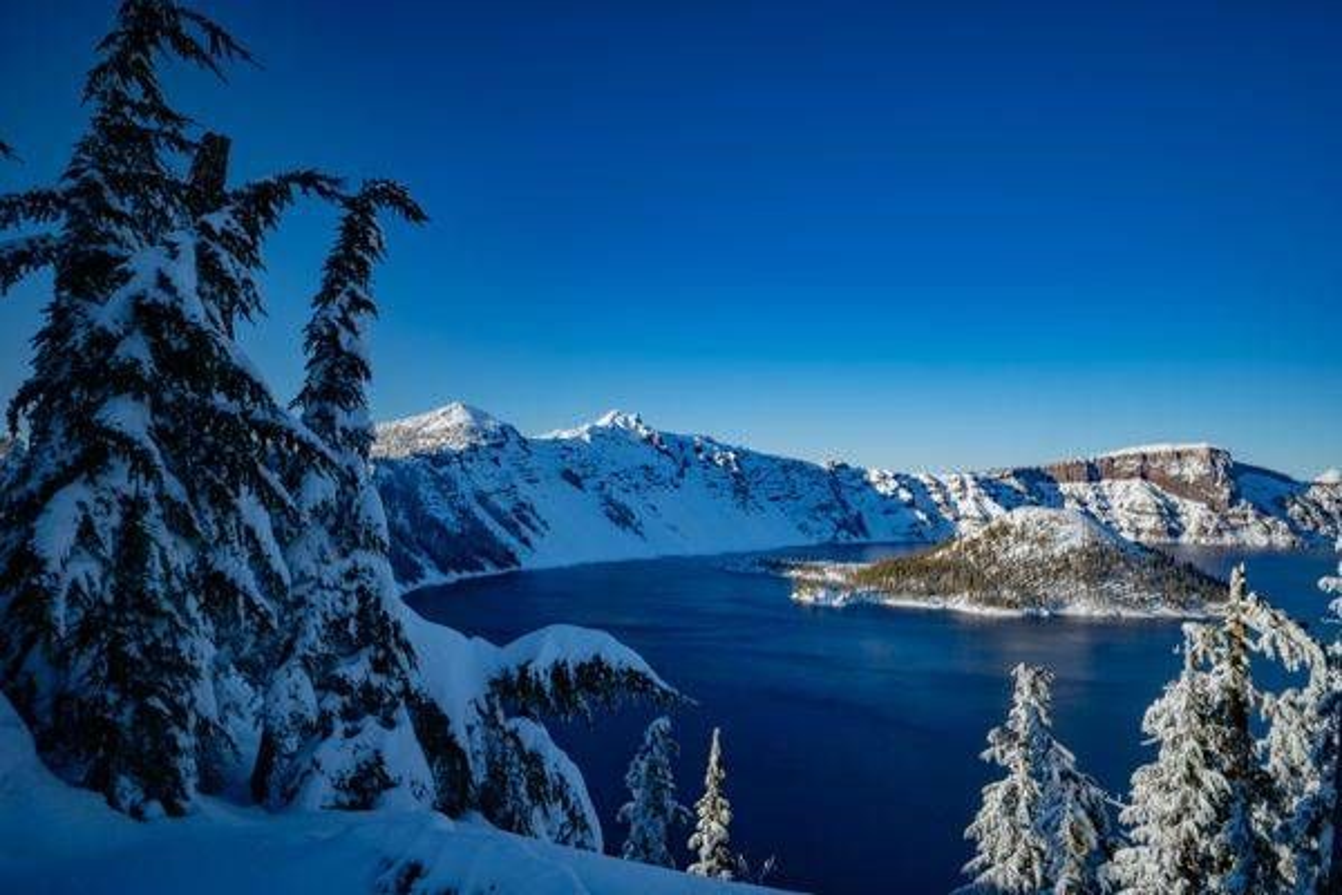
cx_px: 671
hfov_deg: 67.4
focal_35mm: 27
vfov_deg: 47.9
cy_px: 448
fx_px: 1006
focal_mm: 18
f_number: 4
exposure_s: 1/200
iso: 100
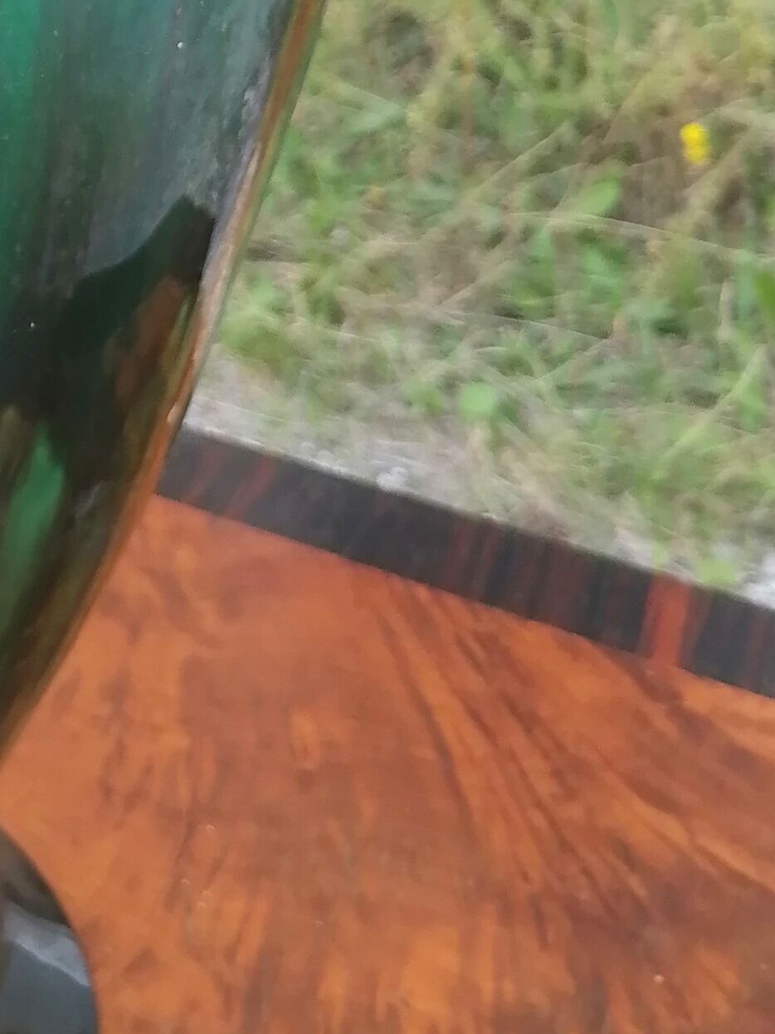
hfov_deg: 16.0
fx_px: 2568
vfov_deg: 21.3
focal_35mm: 86
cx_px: -319
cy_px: -166
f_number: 1.8
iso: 50
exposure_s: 1/442
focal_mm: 5.4
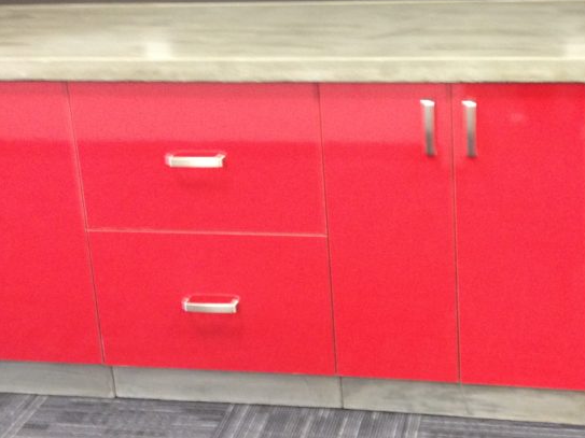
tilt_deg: -18.0
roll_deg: +2.8
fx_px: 1115
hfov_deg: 29.2
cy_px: 112
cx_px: 377
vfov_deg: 22.1
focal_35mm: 66
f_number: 2.4
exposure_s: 1/20
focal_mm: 4.28
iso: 160
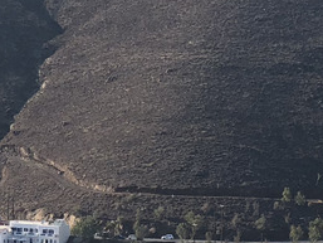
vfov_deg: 6.1
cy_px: 342
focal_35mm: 243
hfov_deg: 8.1
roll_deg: -0.2
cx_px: 358
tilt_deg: -8.1
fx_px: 2268
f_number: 2.4
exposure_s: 1/857
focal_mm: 6
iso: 16
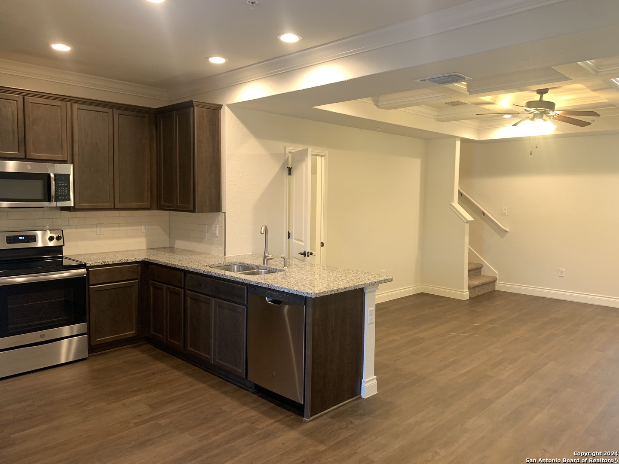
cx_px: 310
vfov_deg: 53.1
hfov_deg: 67.3
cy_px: 232
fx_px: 465
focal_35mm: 26
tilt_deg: -2.0
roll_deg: -2.0
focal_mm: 4.25
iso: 125
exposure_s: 1/60
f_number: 1.8
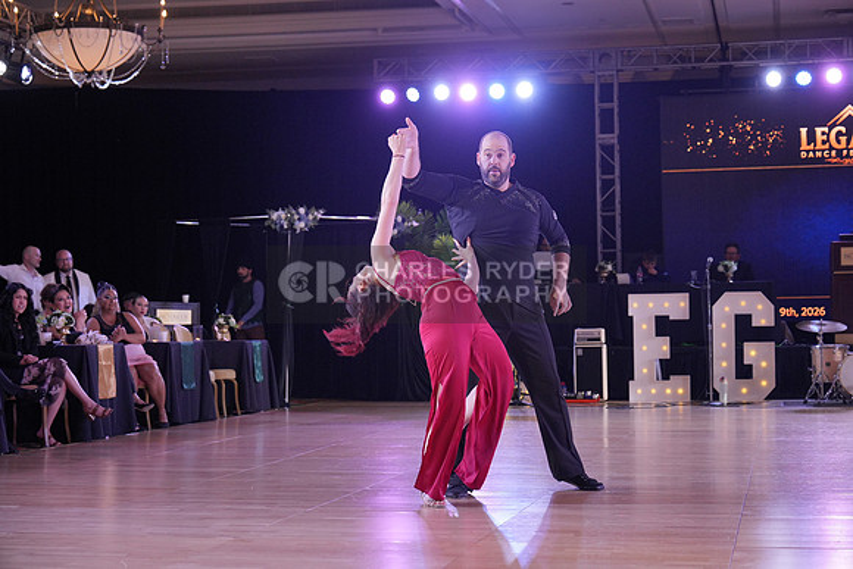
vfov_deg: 19.5
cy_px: 284
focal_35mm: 70
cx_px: 426
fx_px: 1659
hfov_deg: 28.8
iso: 2000
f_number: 4
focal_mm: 70
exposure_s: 1/500
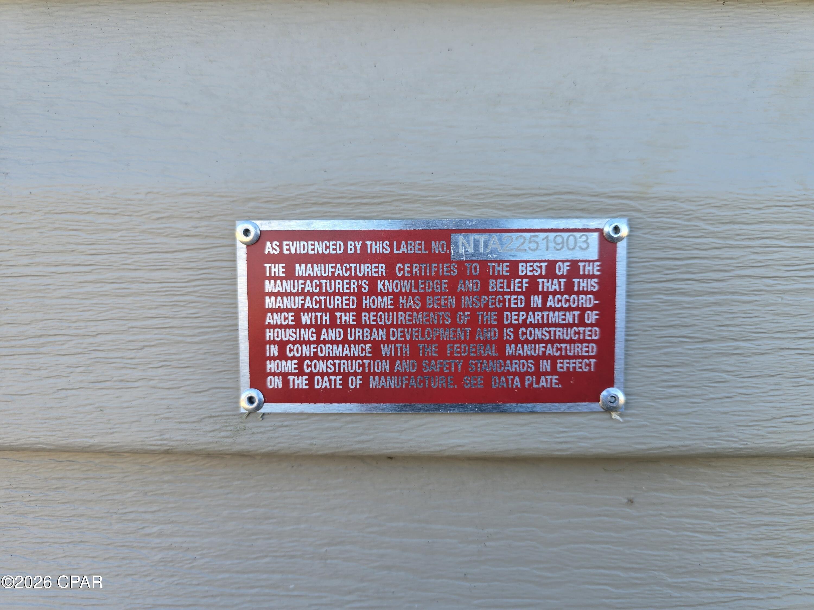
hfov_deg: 73.9
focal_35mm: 23
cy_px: 305
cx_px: 407
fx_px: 541
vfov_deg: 58.9
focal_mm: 6.3
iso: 32
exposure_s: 1/180
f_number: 1.7
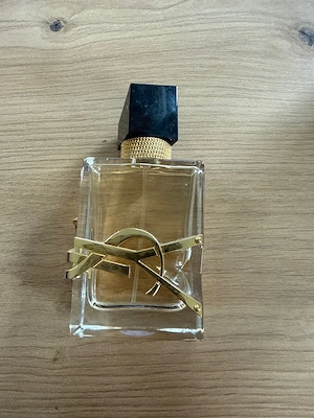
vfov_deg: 69.4
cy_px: 209
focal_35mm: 25
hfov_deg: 54.9
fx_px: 302
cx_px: 157
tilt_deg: -80.5
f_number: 2.2
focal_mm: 2.22
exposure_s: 1/71
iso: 320
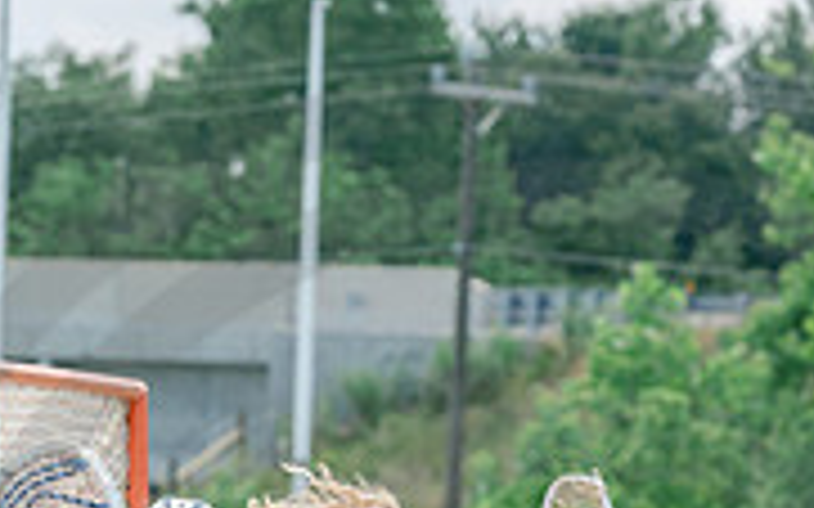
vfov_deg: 2.4
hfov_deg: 3.8
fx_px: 12286
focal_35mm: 554
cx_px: 571
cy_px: 852
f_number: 5
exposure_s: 1/1600
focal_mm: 170
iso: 400
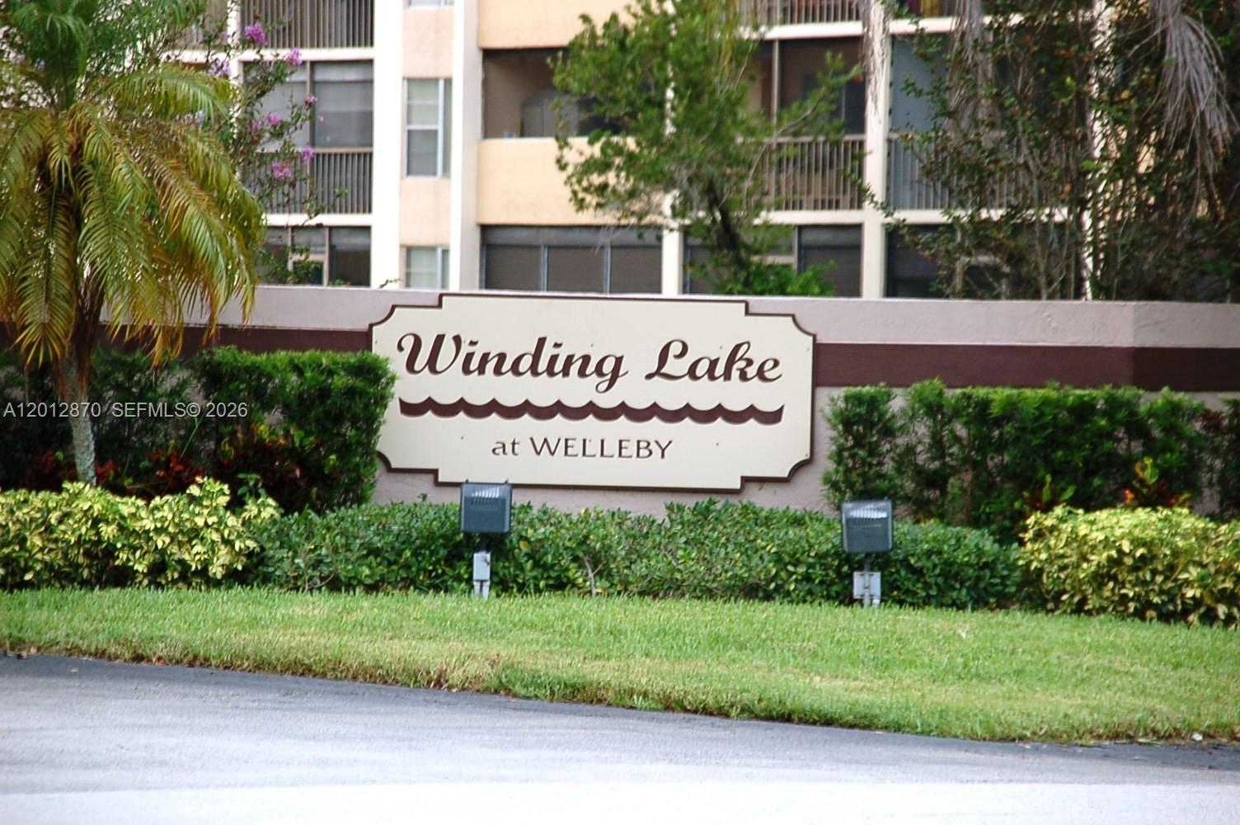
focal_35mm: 174
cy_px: 412
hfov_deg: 11.8
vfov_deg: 7.9
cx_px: 620
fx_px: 5988
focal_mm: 116
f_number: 6
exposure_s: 1/25
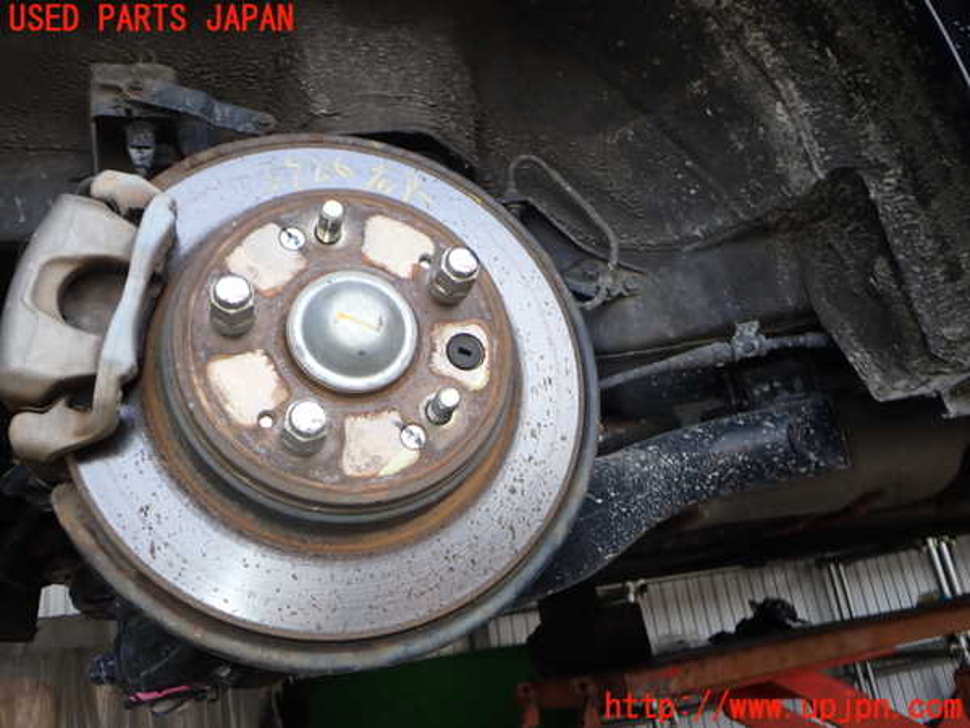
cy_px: 364
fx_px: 841
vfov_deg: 46.8
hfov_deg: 60.0
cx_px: 485
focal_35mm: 30
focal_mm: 5.4
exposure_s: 1/30
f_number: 6.3
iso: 100
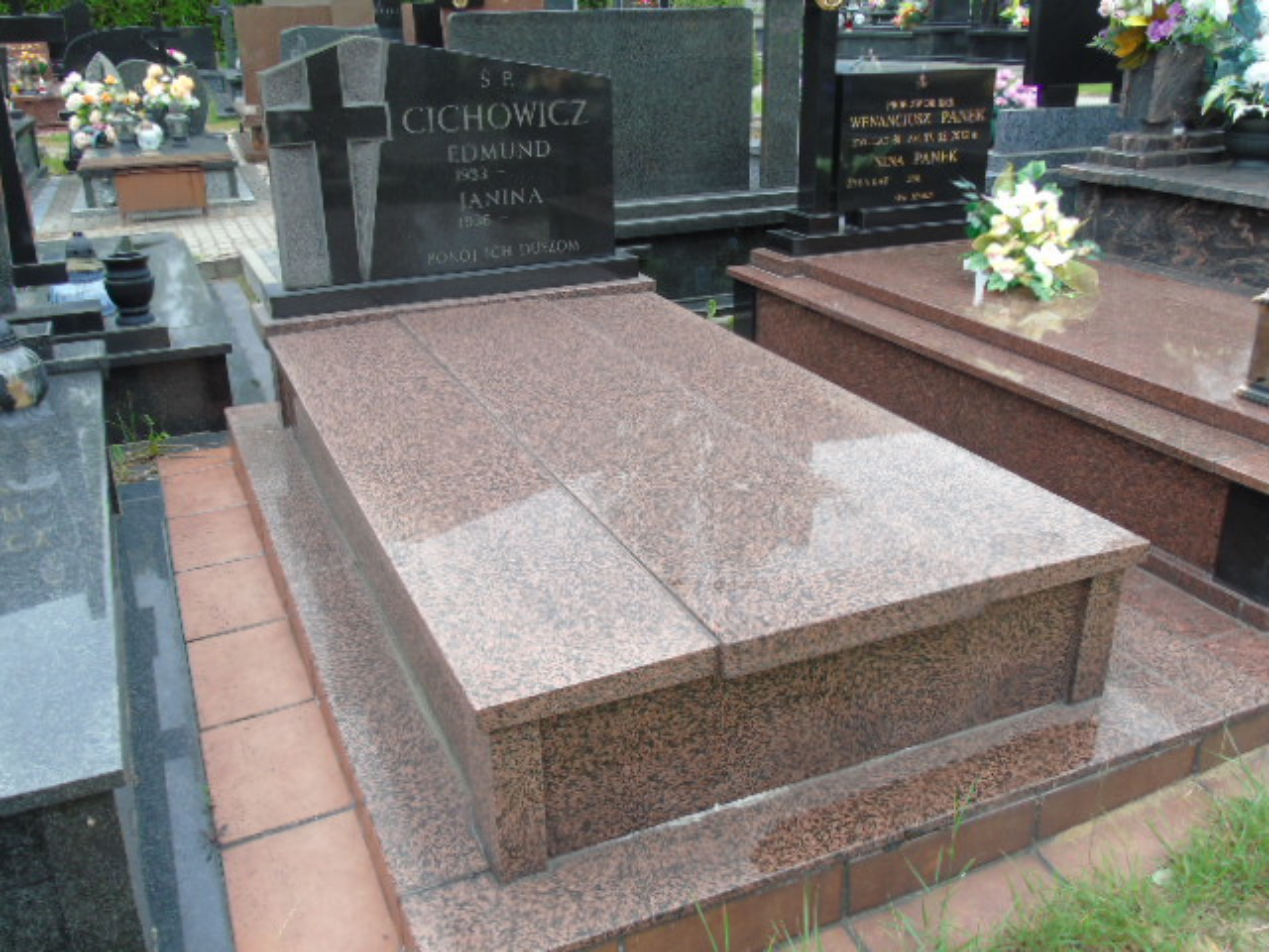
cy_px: 476
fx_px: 1063
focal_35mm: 29
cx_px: 634
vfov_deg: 48.2
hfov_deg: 61.7
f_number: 3.6
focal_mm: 5.2
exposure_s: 1/125
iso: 80
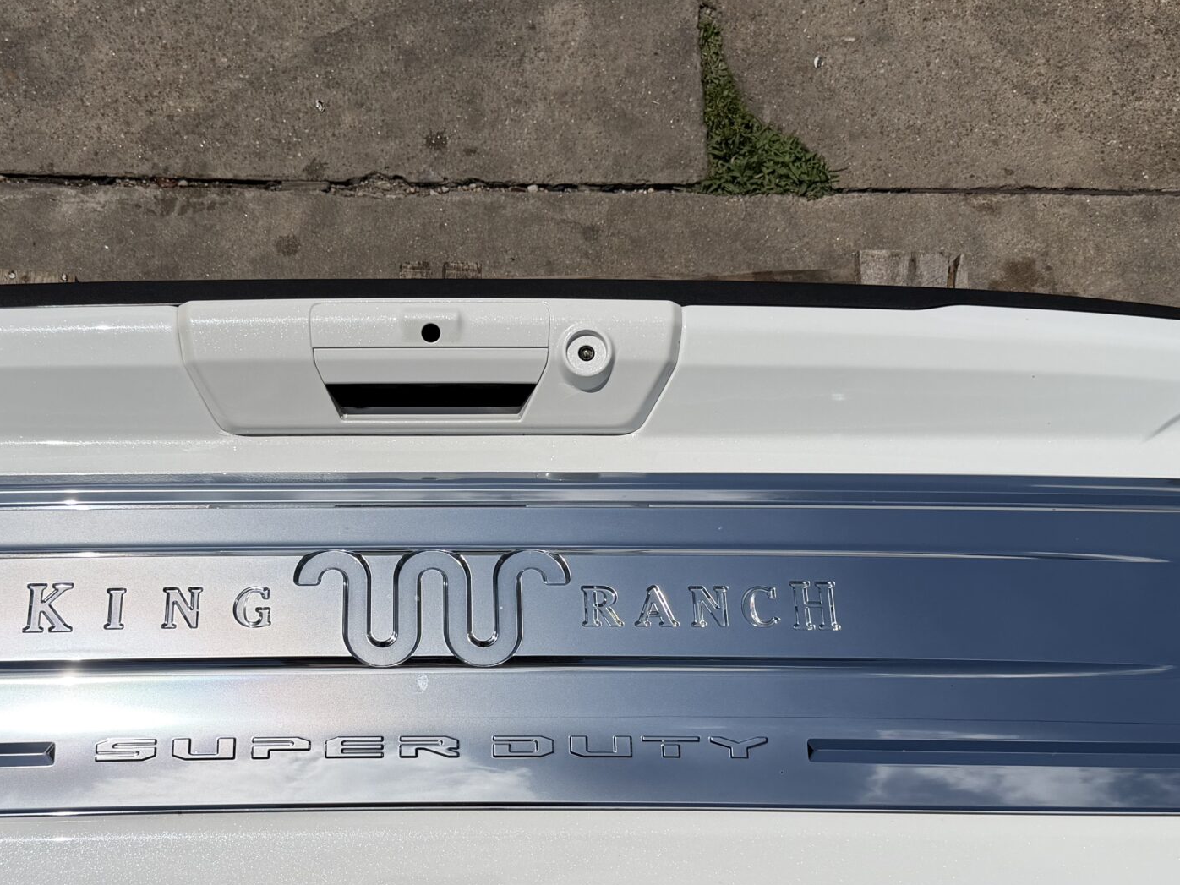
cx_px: 443
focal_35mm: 44
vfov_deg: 32.7
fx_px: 1500
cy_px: 563
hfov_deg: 42.6
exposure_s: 1/32258
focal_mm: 6.76
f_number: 1.78
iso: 100
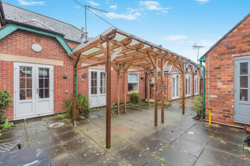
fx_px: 111
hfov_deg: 96.8
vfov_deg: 73.7
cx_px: 125
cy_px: 83
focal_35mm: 16
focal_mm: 16
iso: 100
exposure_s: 1/6
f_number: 8
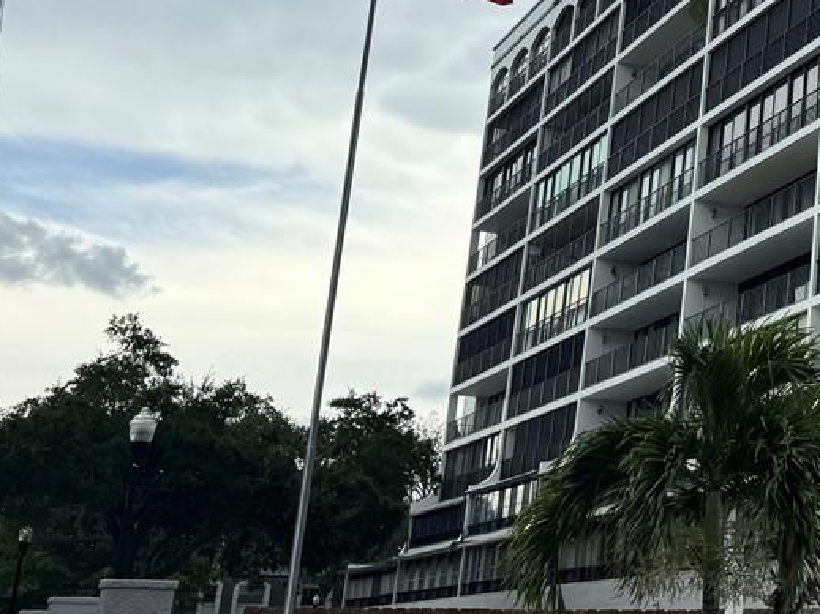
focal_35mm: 74
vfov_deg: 19.5
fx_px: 1753
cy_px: 41
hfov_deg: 23.1
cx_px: 1093
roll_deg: -0.2
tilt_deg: +19.3
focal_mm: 6.76
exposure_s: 1/3413
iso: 80
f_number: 1.78
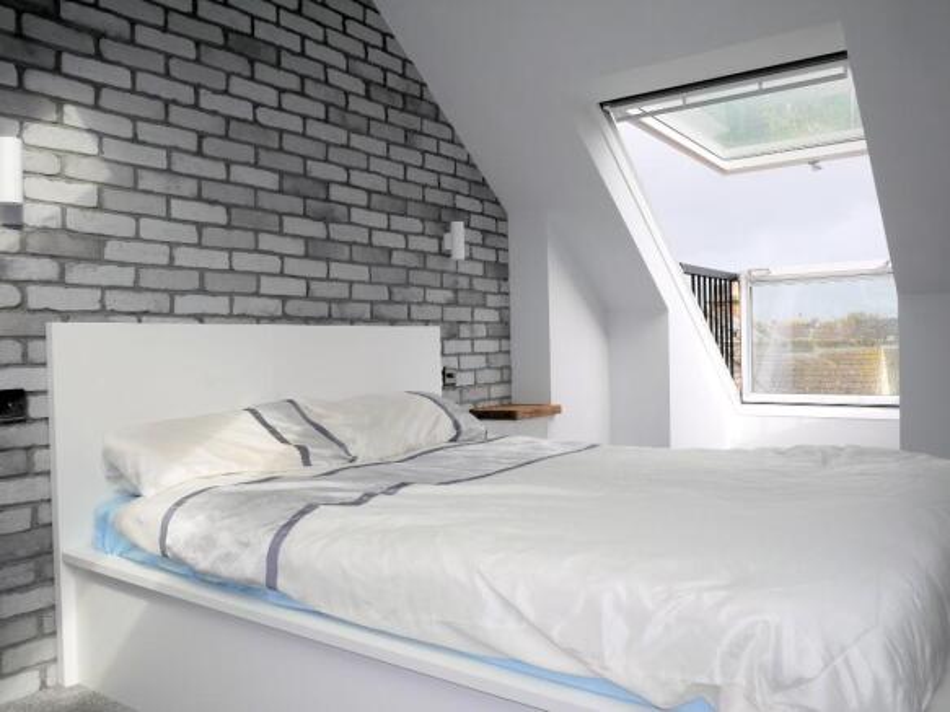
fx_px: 768
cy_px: 356
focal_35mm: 28
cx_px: 475
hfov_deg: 63.5
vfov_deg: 49.7
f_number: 7.1
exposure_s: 1/160
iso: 160
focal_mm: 14
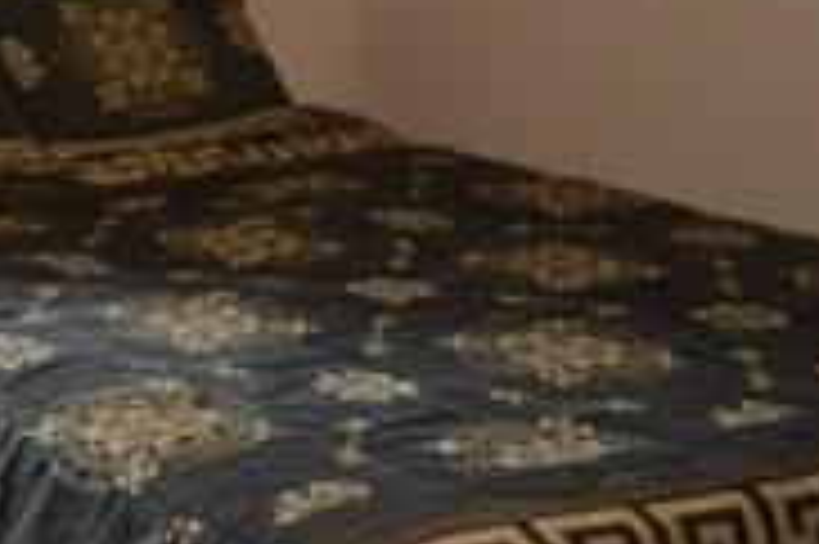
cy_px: -218
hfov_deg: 18.9
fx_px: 2159
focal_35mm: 95
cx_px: -410
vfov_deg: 13.7
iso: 1250
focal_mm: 18
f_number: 3.5
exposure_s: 1/60
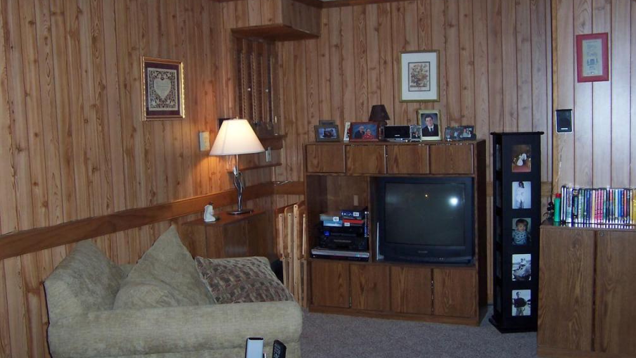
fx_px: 675
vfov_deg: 29.7
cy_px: 176
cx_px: 324
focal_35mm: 40
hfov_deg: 50.5
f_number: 2.8
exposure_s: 1/60
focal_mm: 5.6
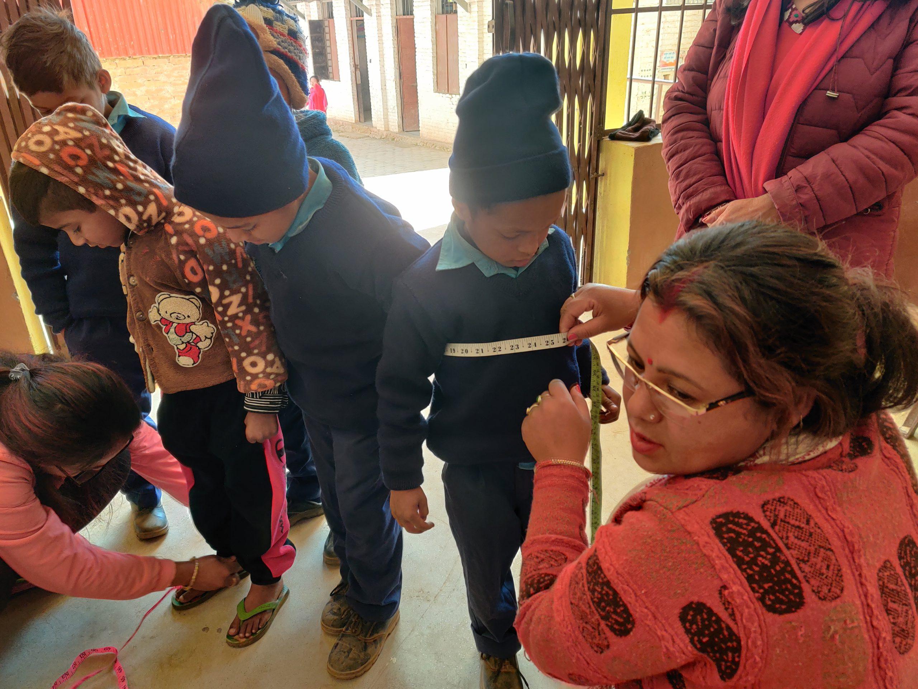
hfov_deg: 65.3
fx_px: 716
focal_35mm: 27
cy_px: 344
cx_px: 459
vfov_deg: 51.4
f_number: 1.65
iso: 320
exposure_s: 1/50
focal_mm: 4.75
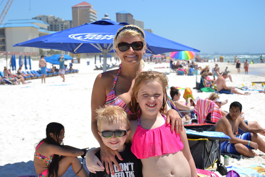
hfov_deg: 24.6
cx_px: 132
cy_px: 88
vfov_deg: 16.6
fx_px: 607
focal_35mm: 82
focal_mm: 55
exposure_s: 1/320
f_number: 8
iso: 100
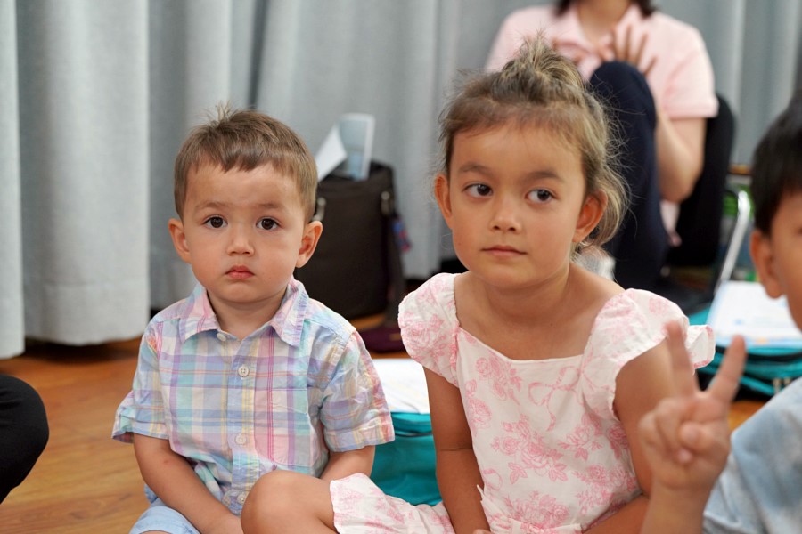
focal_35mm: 75
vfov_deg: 18.2
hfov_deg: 27.0
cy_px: 267
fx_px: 1671
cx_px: 401
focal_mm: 75
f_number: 4
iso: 1600
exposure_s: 1/160
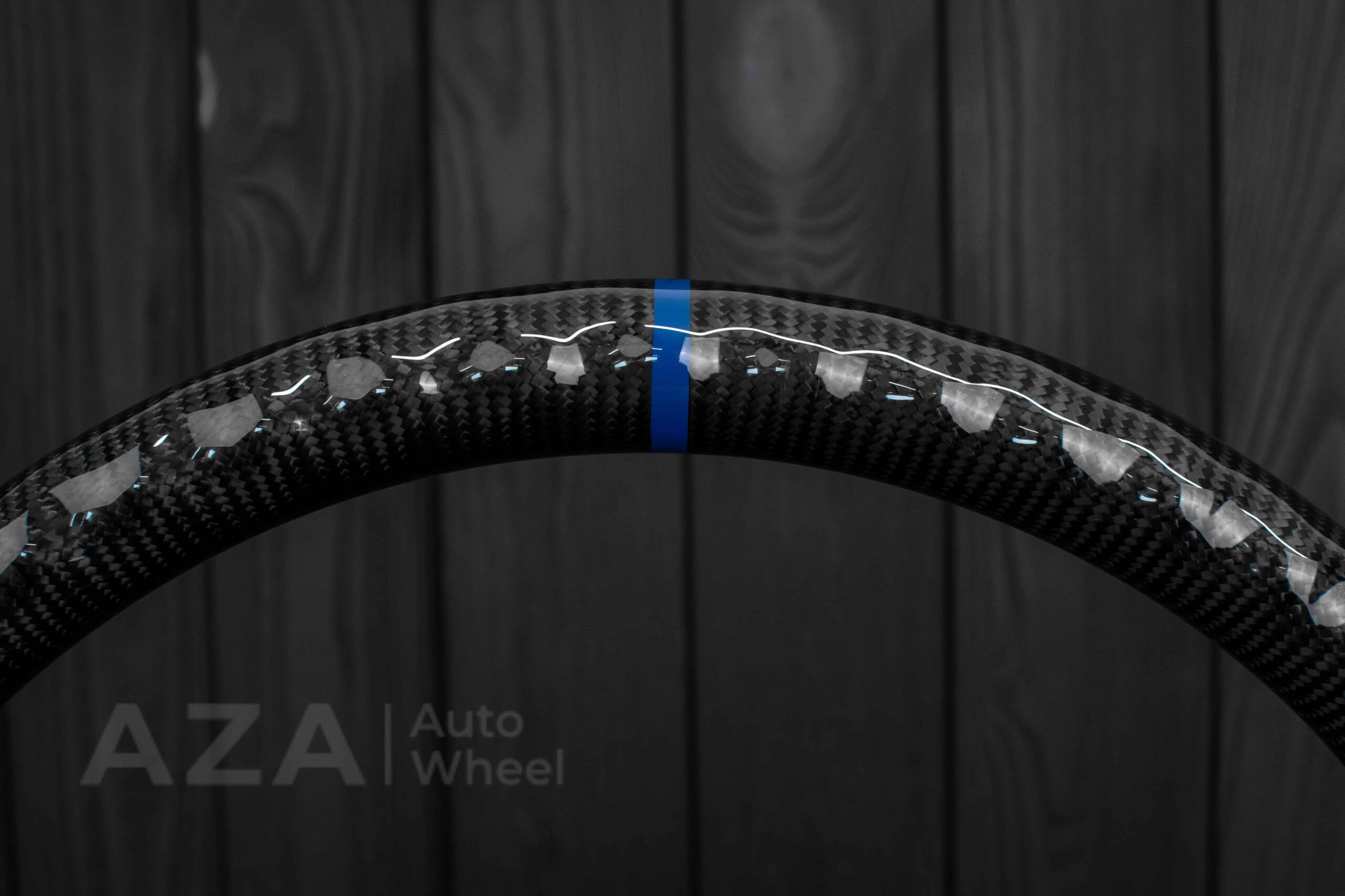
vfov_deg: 25.8
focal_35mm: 52
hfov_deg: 37.8
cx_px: 672
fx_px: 1961
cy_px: 448
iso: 500
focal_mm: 35
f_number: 6.3
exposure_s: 1/125
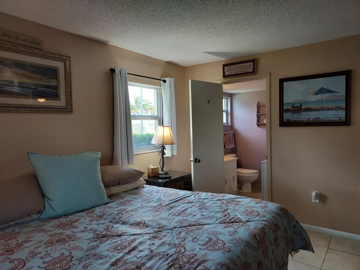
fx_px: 250
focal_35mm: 24
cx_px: 180
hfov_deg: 71.6
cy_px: 135
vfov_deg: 56.8
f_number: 1.8
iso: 80
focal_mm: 4.6
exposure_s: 1/60
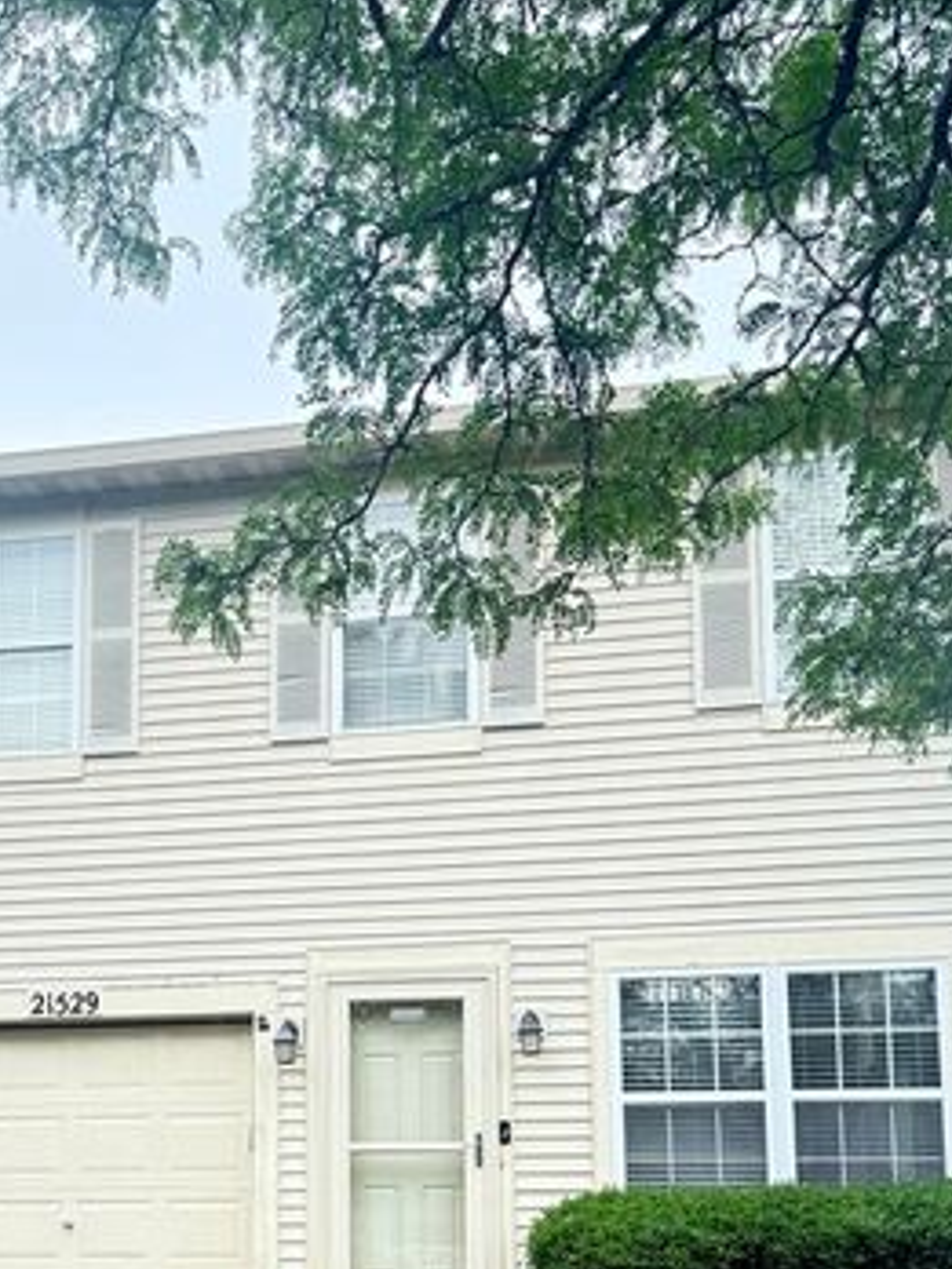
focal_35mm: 46
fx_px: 1687
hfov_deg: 31.0
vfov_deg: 39.6
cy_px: 1016
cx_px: 255
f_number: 1.78
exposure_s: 1/481
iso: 100
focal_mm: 6.76
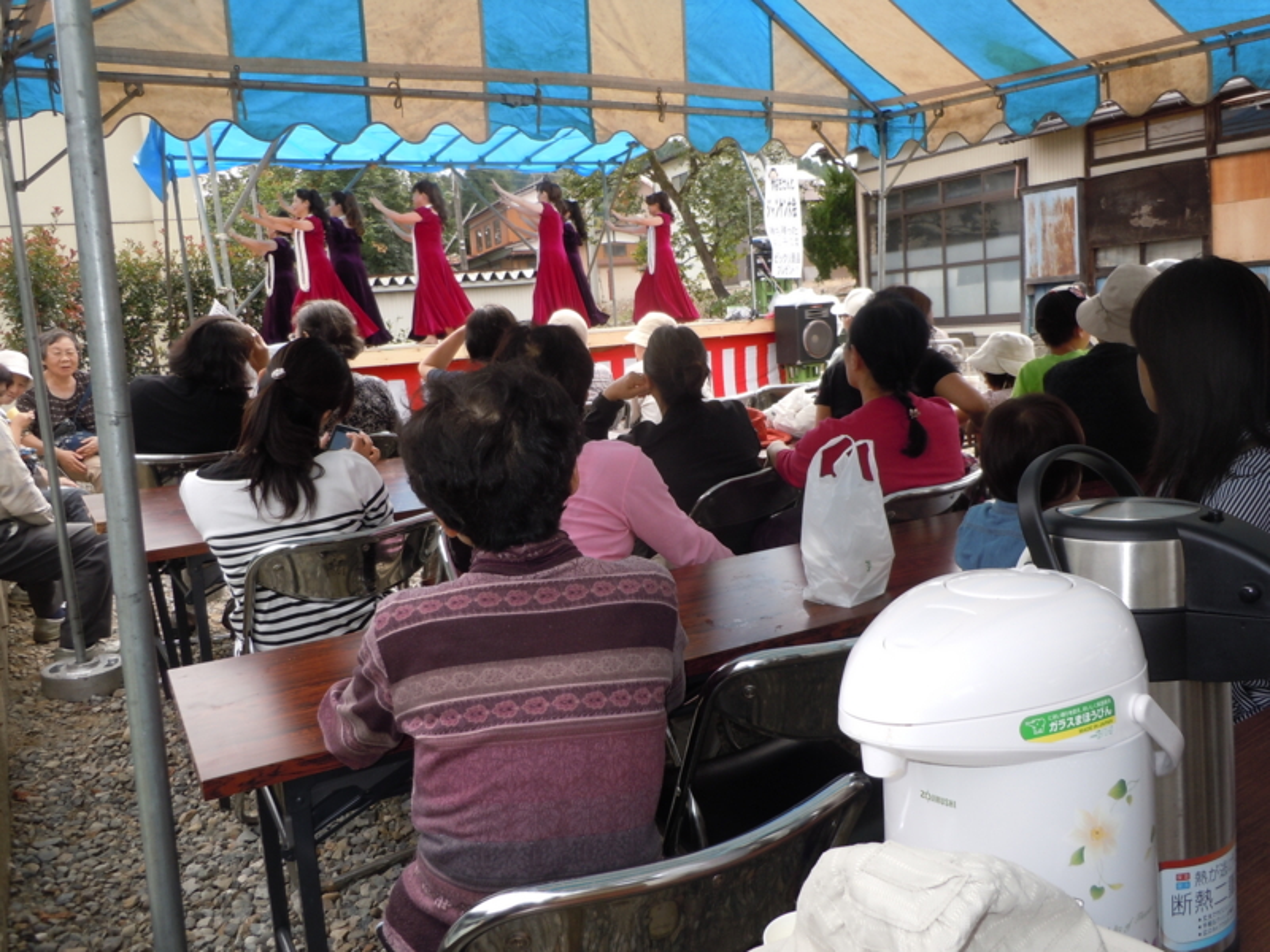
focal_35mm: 28
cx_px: 635
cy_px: 476
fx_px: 1027
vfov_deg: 49.7
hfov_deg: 63.4
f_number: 3.7
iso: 100
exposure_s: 1/125
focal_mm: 5
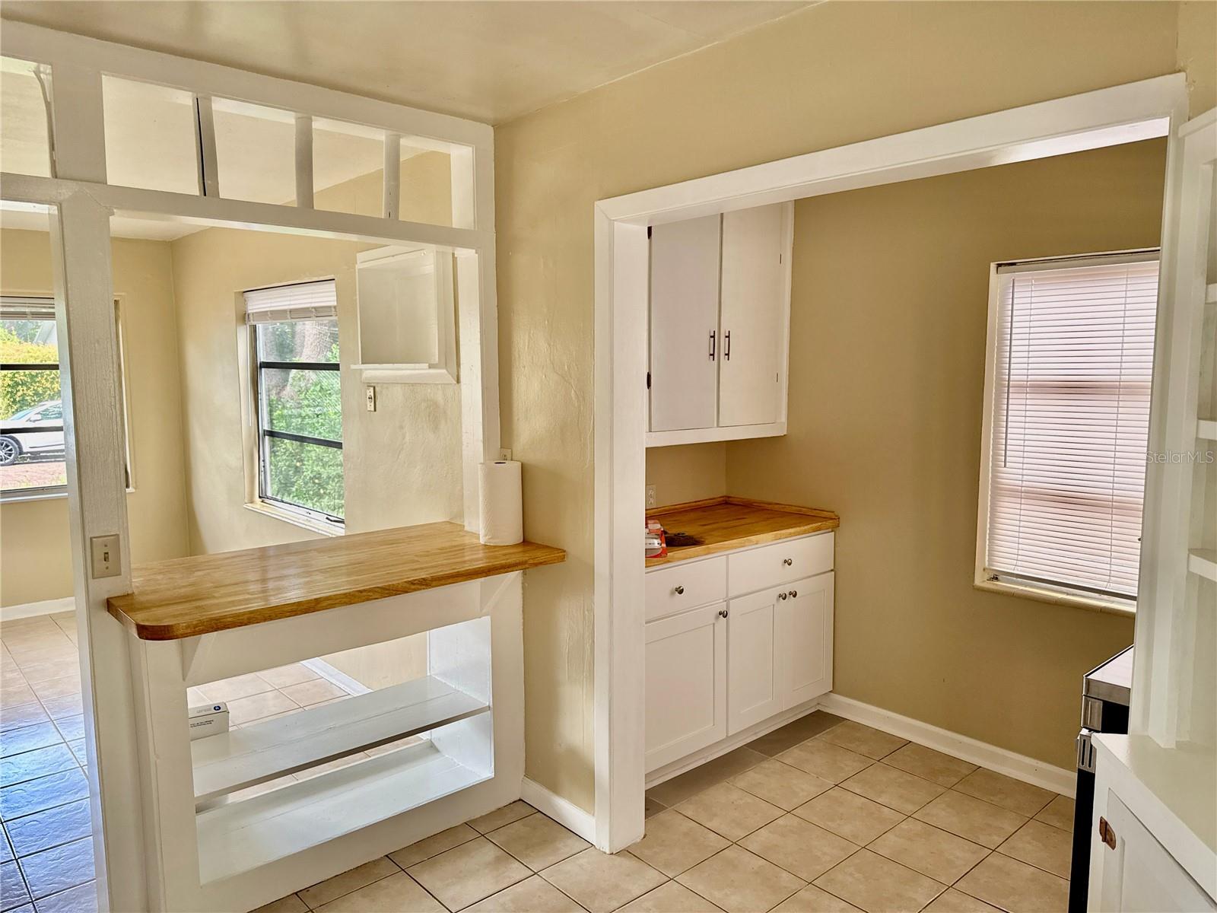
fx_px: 844
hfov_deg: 71.6
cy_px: 456
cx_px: 608
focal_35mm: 24
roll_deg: +0.0
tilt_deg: -6.0
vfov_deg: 56.8
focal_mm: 6.76
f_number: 1.78
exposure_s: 1/121
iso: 160
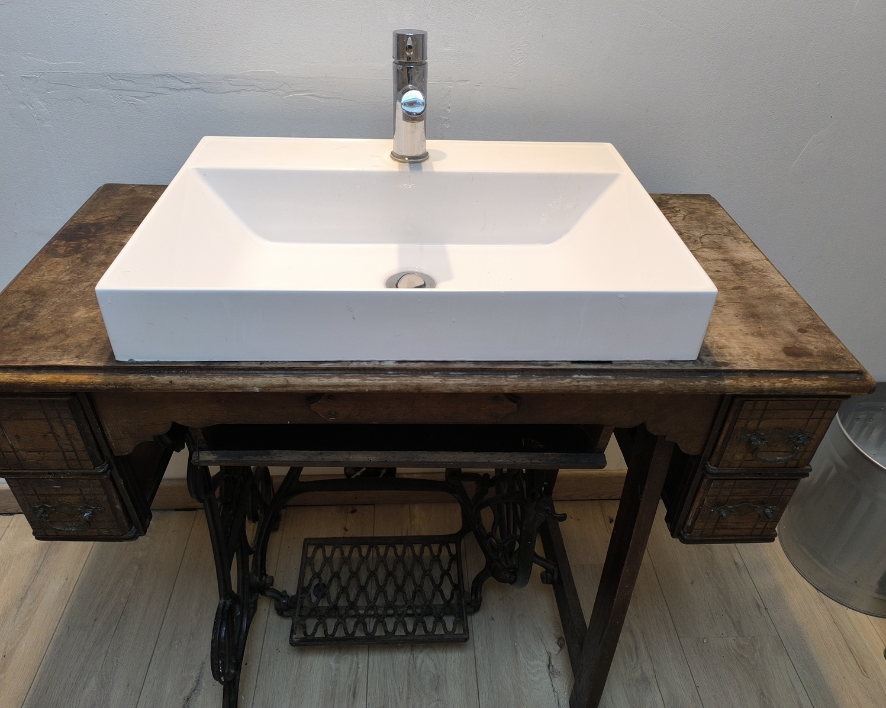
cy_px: 354
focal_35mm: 24
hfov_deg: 70.3
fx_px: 629
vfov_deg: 58.8
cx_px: 426
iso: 1000
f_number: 1.65
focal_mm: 6.14
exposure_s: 1/50
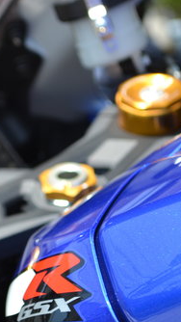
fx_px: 1767
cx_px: -13
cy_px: 194
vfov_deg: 10.4
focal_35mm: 207
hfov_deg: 5.8
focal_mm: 55
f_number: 6.3
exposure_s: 1/160
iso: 100
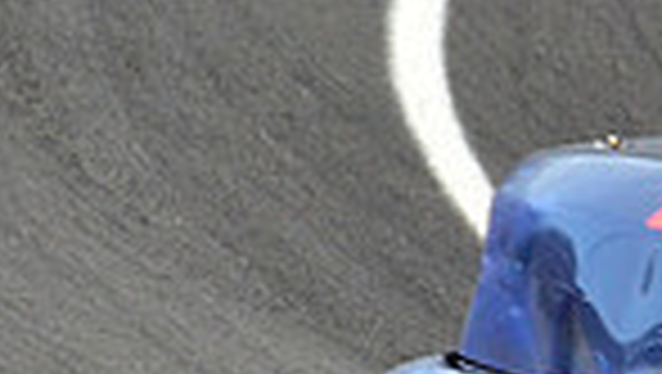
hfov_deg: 2.1
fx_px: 17956
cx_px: 1540
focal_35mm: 1022
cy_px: 613
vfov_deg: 1.2
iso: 1000
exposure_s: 1/800
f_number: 10
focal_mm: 120
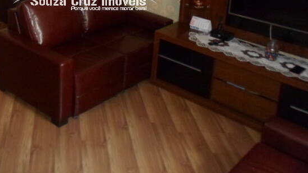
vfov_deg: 21.8
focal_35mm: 51
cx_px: 85
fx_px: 417
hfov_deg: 39.7
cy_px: -33
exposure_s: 1/30
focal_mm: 4.5
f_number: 2.5
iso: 160
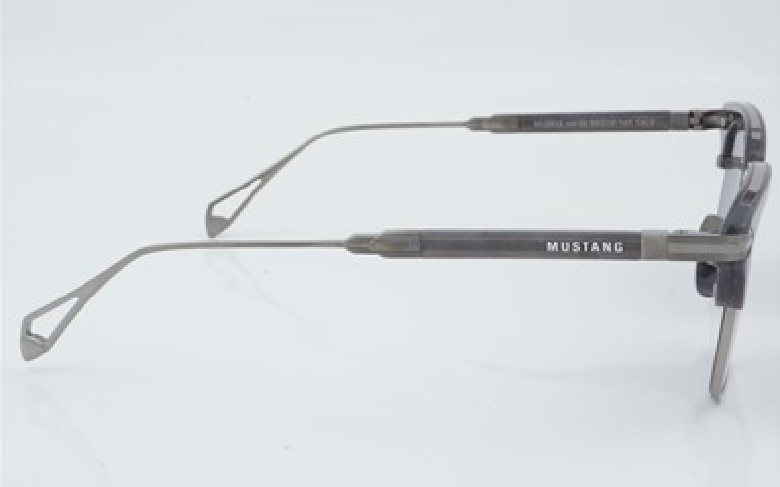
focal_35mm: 77
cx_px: 391
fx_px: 1637
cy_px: 245
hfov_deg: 26.8
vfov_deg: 16.9
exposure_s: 1/3
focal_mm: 50
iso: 100
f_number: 29
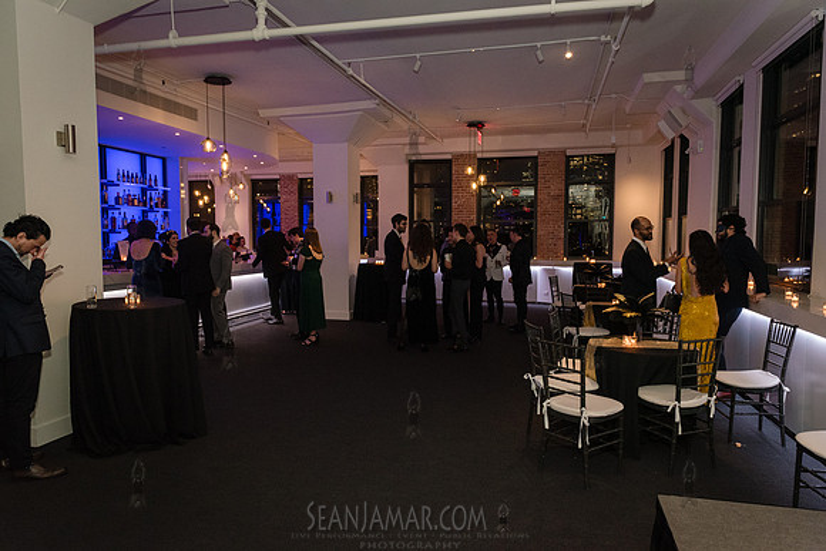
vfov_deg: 53.2
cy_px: 276
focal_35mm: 24
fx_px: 551
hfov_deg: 73.7
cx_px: 413
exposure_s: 1/160
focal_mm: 24
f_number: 4.5
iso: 5000
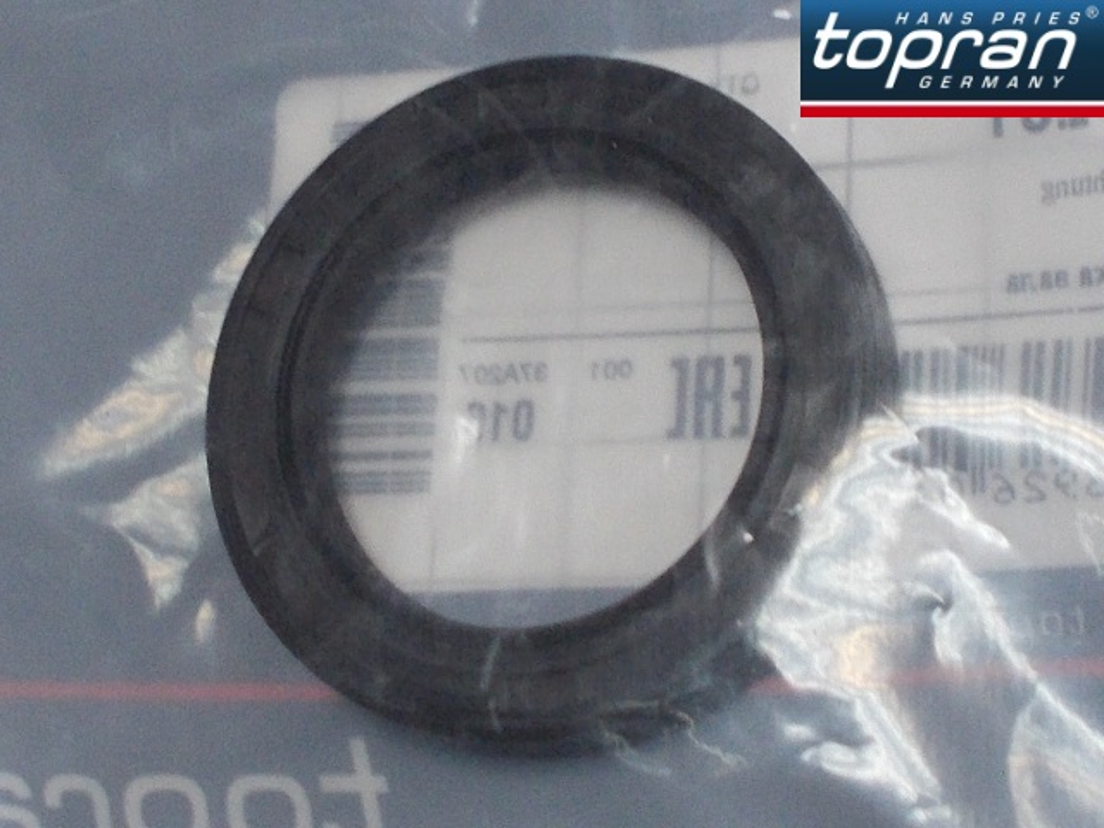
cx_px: 552
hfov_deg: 67.3
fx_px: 829
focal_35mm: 26
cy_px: 414
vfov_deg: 53.1
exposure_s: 1/25
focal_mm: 4.6
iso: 125
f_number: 3.2
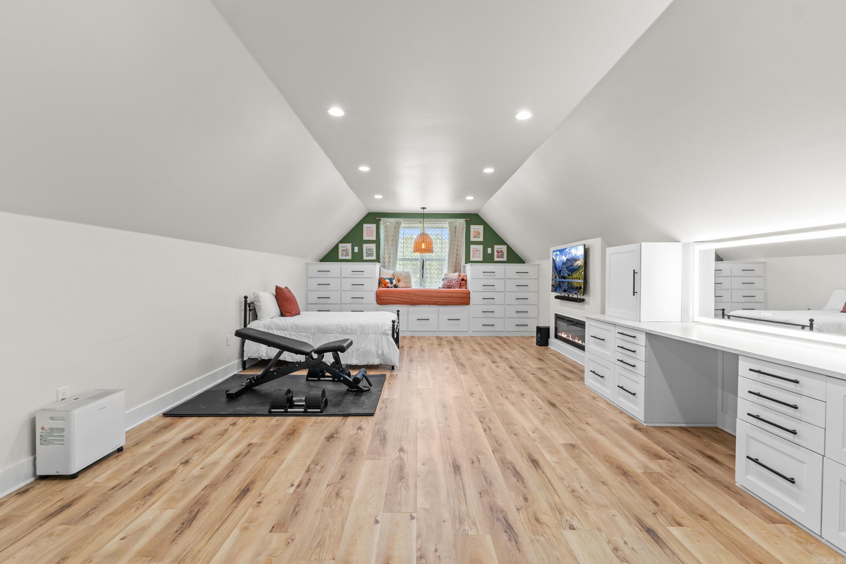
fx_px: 352
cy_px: 282
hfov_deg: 100.4
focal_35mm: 15
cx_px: 423
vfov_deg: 77.3
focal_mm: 10
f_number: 9
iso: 200
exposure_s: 1/2.5
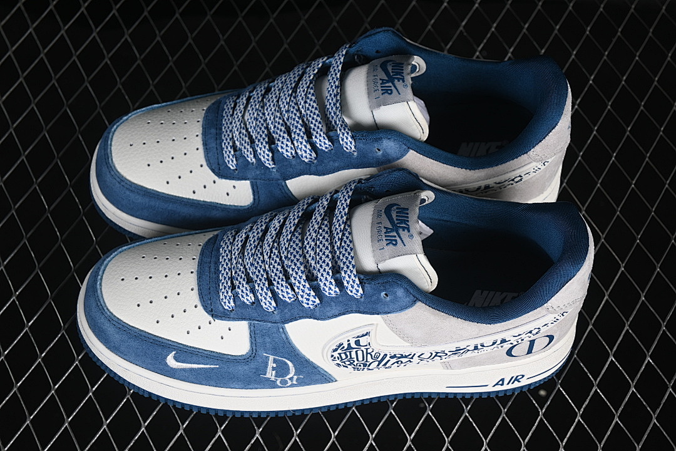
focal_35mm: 75
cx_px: 338
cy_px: 226
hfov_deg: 27.0
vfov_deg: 18.2
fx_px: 1408
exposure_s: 1/80
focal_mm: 50
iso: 160
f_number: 7.1
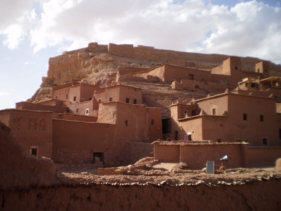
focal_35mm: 36
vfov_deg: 39.7
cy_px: 106
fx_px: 292
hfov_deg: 51.4
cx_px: 140
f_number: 3.1
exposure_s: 1/1000
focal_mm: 6.3
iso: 64
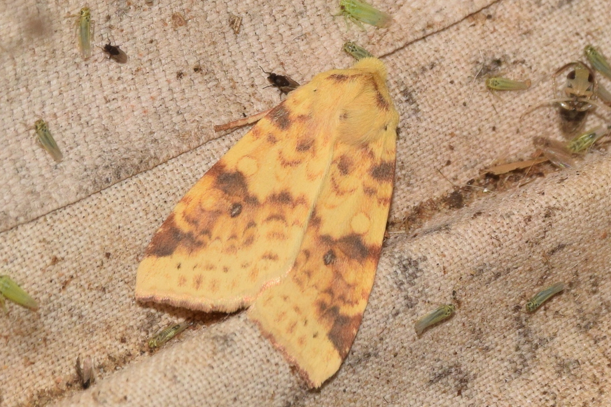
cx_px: 299
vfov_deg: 6.2
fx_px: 3734
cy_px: 204
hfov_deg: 9.4
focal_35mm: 220
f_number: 14
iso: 400
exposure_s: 1/200
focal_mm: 140
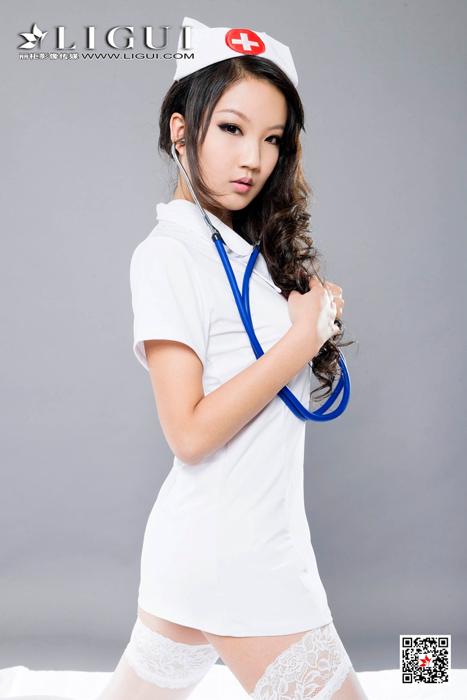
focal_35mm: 50
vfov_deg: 39.6
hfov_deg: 27.0
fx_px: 973
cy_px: 350
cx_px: 234
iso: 200
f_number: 11
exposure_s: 1/125
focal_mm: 50
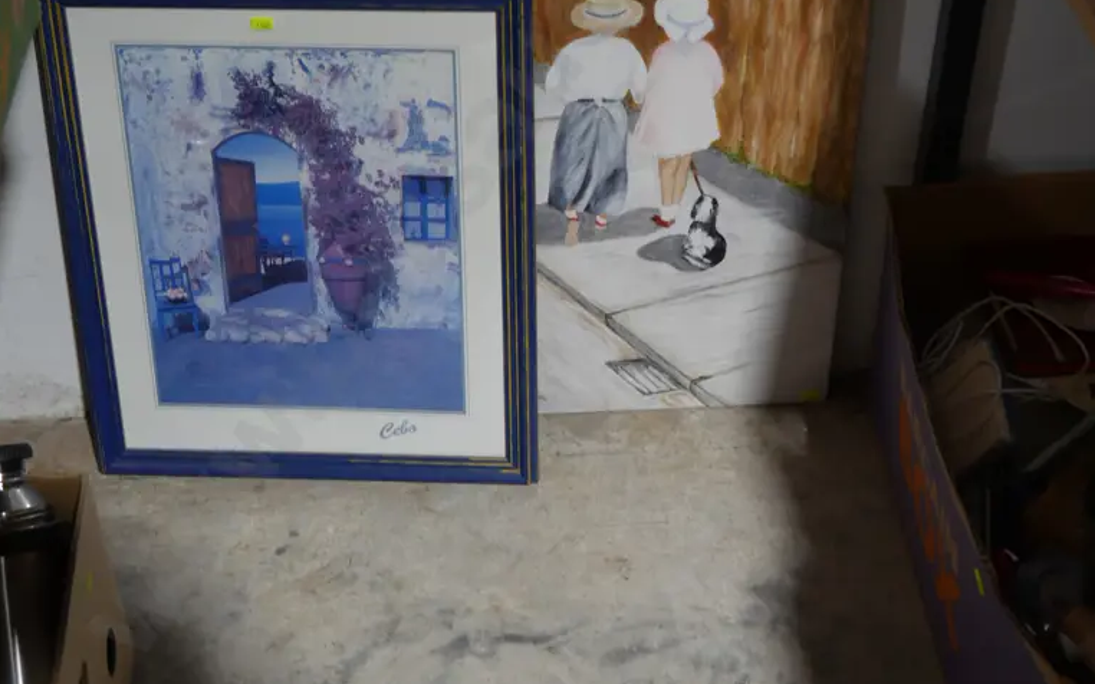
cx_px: 549
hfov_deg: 35.7
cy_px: 60
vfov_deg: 22.2
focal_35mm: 57
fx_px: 1701
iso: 640
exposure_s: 1/60
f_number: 4.5
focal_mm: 20
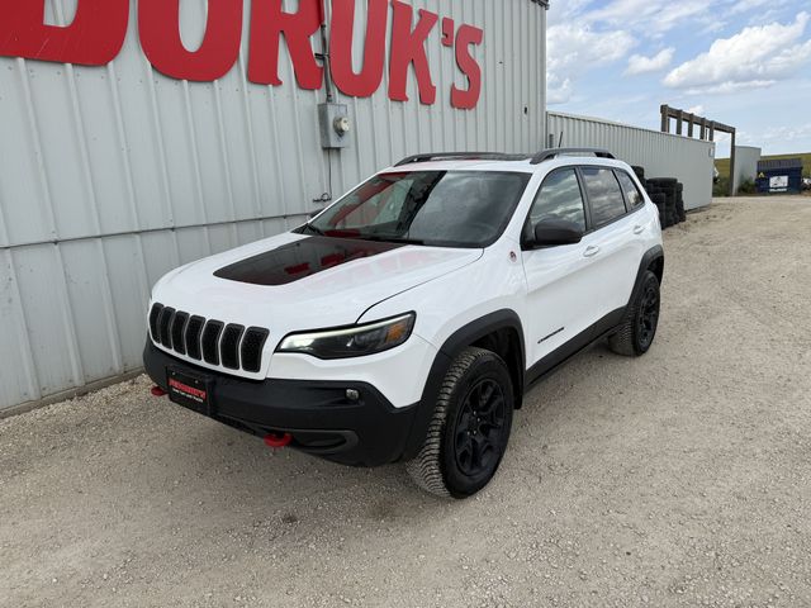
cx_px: 406
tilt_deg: -11.8
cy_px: 304
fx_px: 562
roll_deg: +3.5
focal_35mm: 24
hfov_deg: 71.6
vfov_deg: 56.8
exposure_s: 1/3584
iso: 80
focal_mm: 6.76
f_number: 1.78
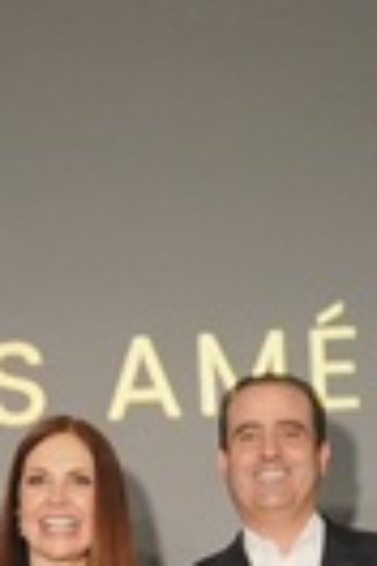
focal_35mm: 130
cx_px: 578
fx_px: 2048
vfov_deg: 15.1
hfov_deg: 10.2
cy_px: 703
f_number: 6.3
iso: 4000
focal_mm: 26.9
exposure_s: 1/200
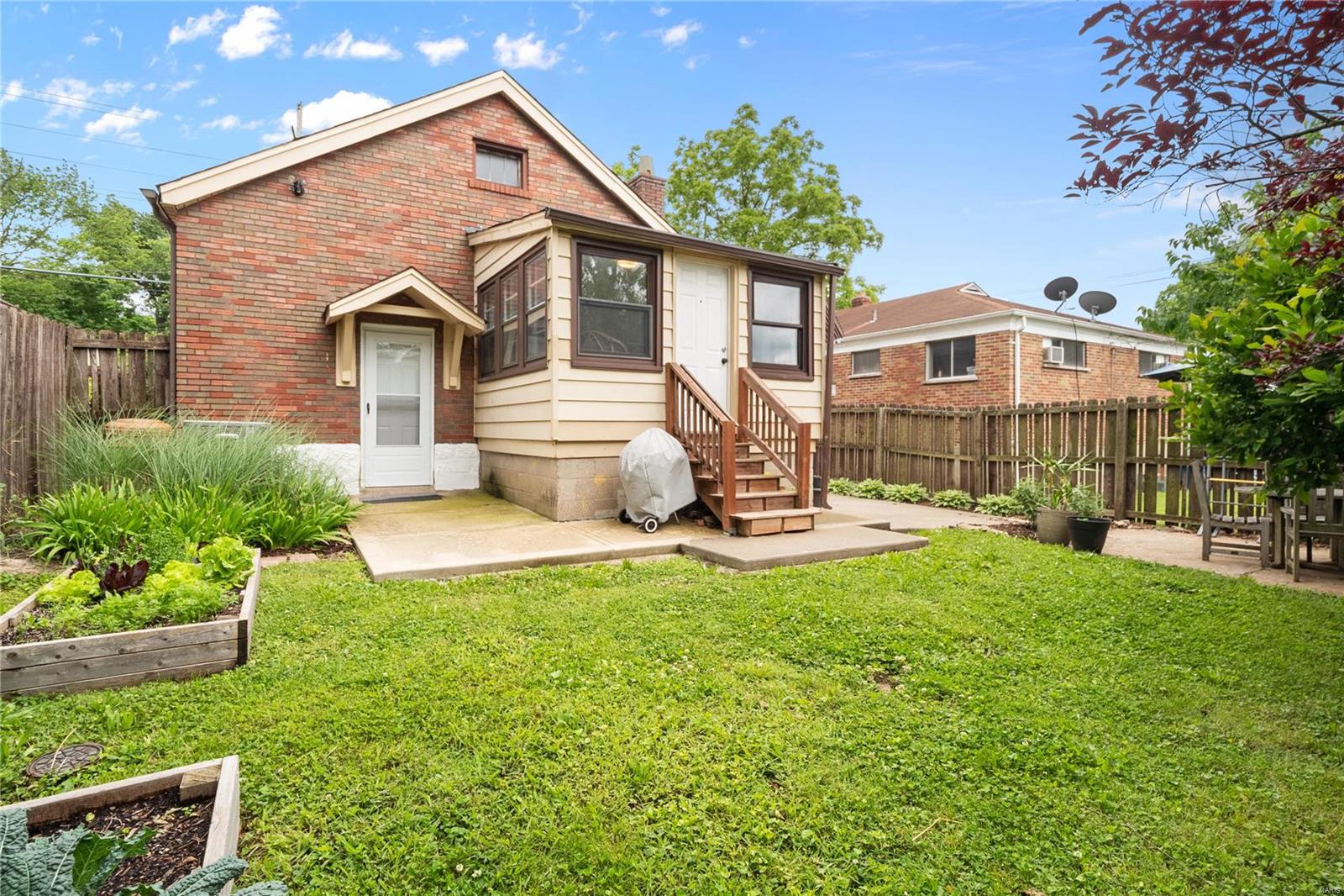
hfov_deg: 96.7
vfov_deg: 73.7
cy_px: 448
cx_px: 672
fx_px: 597
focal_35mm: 16
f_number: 8
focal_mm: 8
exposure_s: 1/125
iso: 400
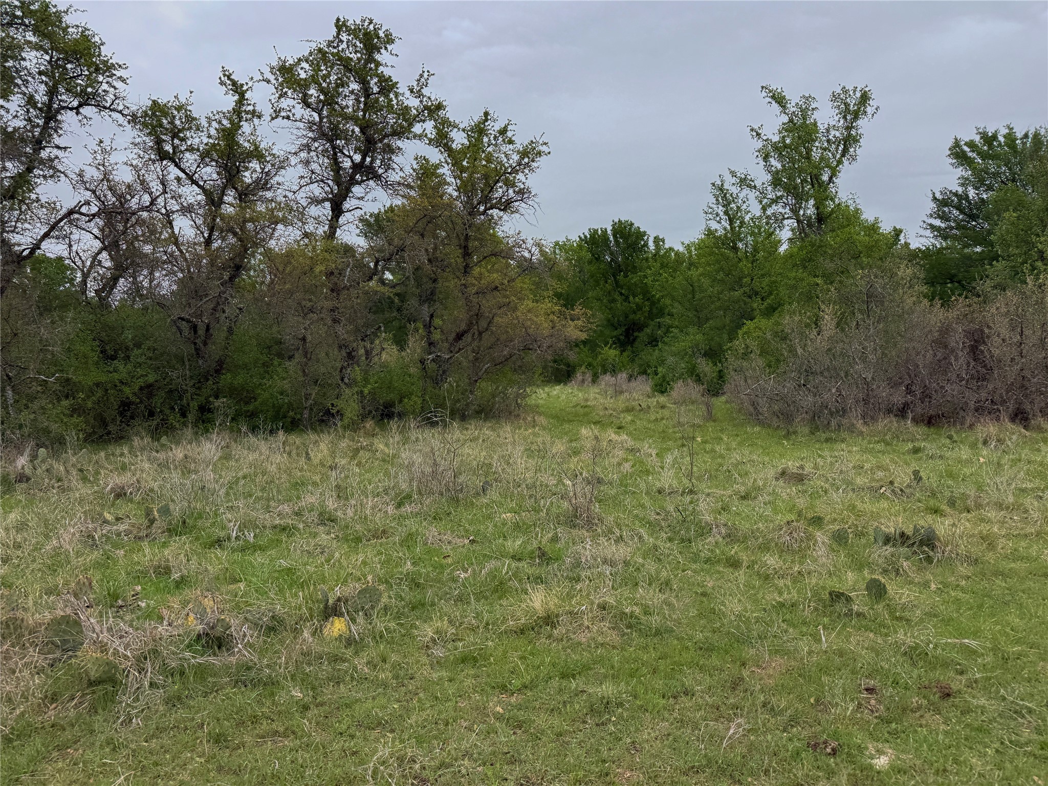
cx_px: 524
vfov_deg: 56.8
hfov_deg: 71.6
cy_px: 393
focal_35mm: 24
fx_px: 727
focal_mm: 6.76
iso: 80
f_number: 1.78
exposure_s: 1/2370
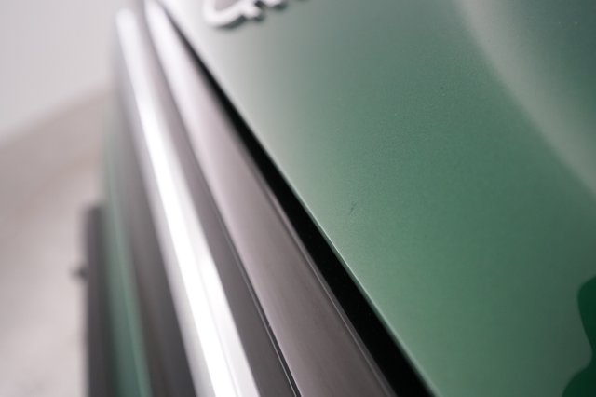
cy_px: 198
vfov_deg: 46.4
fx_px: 463
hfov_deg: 65.5
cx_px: 298
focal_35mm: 28
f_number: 4.5
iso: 3200
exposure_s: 1/100
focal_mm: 28
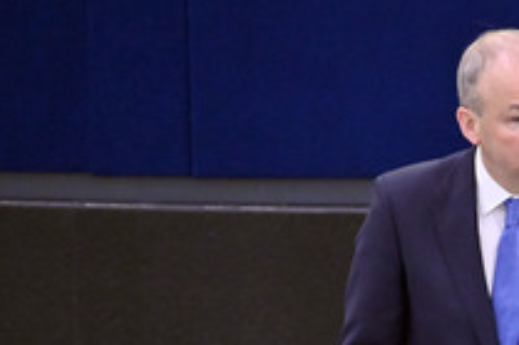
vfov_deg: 1.1
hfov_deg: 1.6
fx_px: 18669
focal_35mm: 1296
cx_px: 510
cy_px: 370
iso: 8000
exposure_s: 1/500
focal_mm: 600
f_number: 6.3
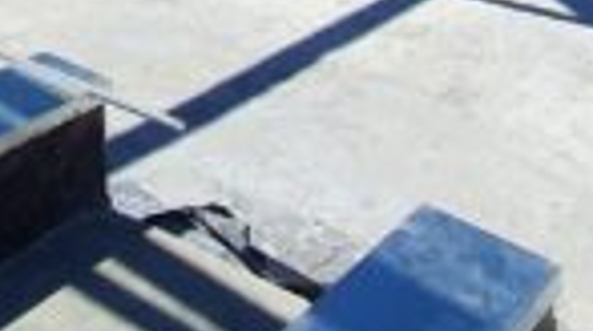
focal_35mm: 58
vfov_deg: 13.9
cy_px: -480
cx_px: 12
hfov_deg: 33.3
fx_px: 910
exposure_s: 1/1248
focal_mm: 1.8
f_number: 2.2
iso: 50
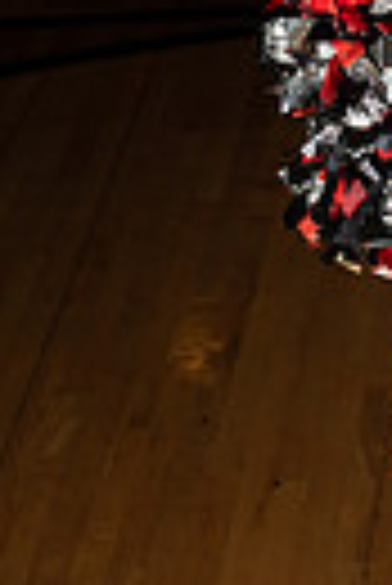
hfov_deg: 6.3
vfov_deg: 9.3
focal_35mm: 214
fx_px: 3486
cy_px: -346
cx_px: 662
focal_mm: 62
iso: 320
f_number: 14
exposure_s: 1/200
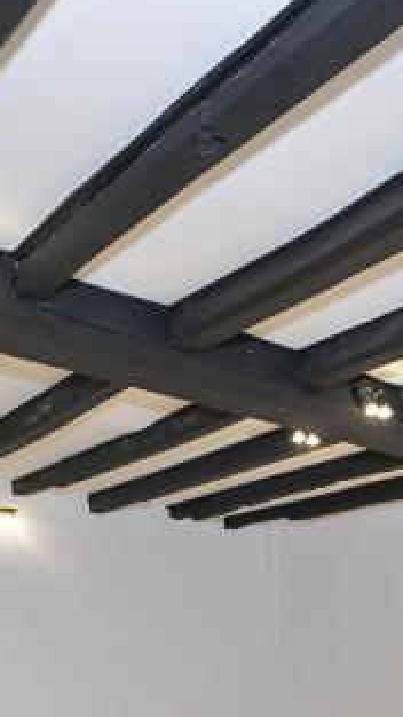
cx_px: 311
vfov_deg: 38.7
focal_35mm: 48
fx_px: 912
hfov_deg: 24.6
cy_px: 695
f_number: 5.6
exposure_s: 1/6
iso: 400
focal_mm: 14
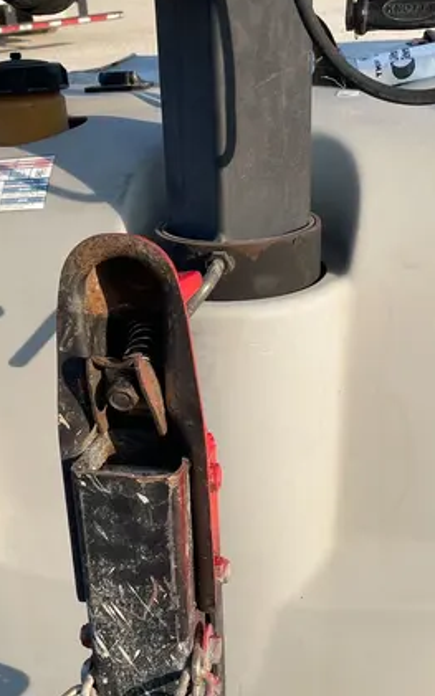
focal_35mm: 48
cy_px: 510
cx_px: 179
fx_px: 911
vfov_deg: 40.8
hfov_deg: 26.8
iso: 50
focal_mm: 4.2
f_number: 1.6
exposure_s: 1/2398
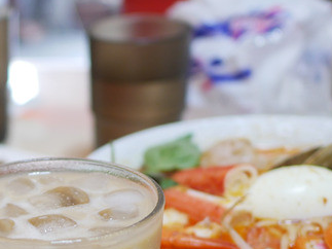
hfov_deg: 19.1
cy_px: 269
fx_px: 892
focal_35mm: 93
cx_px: -127
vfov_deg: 15.5
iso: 200
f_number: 1.7
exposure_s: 1/60
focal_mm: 15
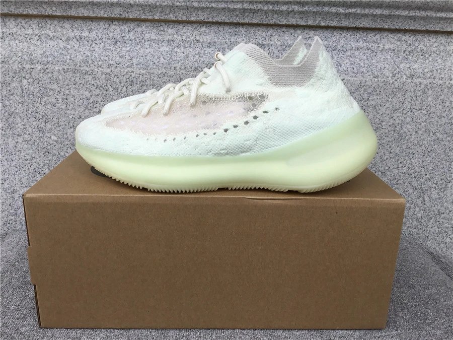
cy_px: 170
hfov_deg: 58.4
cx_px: 226
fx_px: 406
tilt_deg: -15.3
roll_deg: -1.7
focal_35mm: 31
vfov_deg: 45.4
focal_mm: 3.3
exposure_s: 1/566
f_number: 2.4
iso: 25
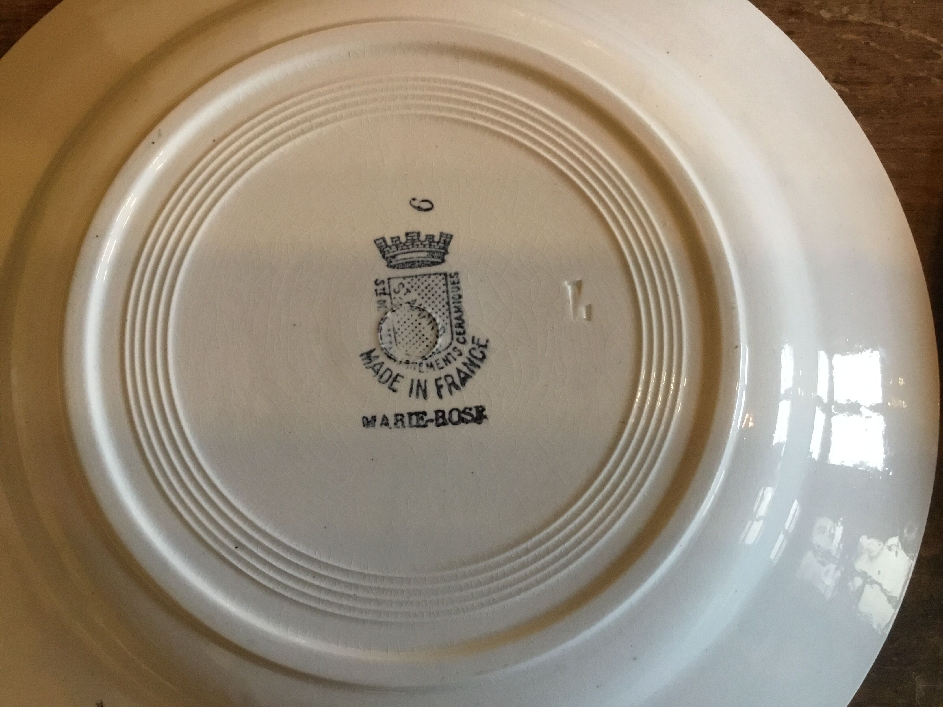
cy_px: 354
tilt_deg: -80.7
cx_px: 472
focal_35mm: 31
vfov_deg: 45.4
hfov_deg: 58.4
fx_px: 844
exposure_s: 1/33
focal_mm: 3.3
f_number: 2.4
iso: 250
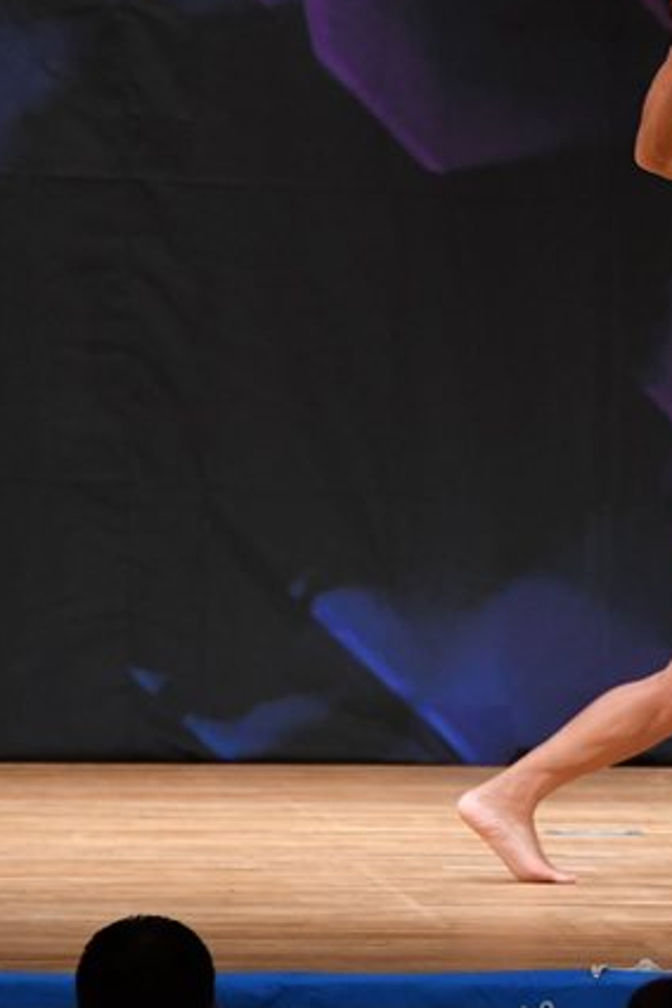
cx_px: 716
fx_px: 12991
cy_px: 464
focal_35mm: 464
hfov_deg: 3.0
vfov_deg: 4.4
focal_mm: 170
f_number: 5.6
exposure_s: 1/400
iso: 3200
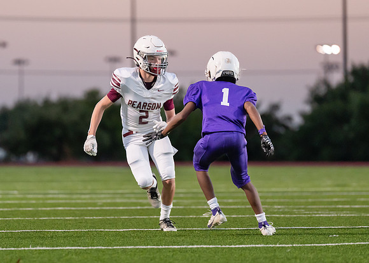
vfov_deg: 4.0
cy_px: 129
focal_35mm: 358
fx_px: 3746
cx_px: 144
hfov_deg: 5.6
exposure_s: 1/1250
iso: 2000
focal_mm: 200
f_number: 2.8
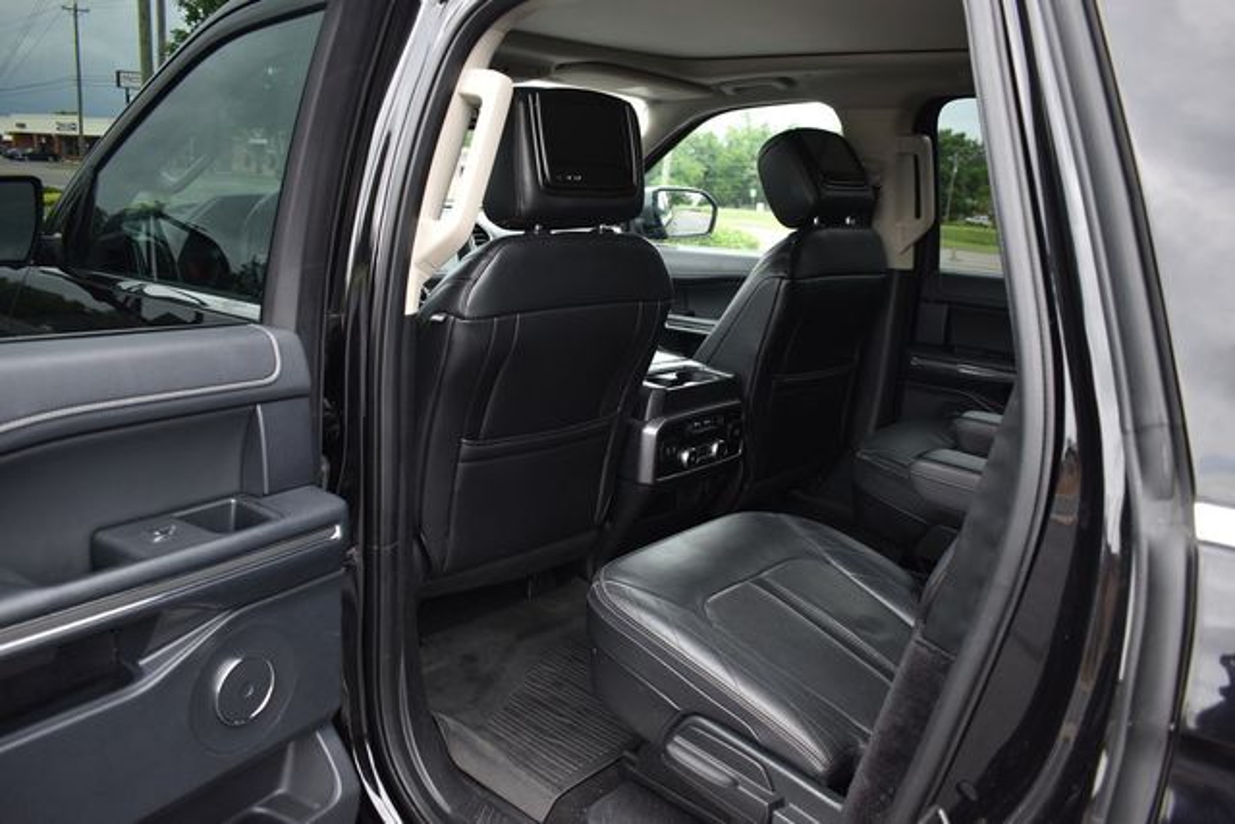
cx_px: 618
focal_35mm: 27
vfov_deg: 48.0
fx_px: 926
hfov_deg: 67.4
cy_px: 412
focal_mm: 18
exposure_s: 1/250
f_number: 3.5
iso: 400
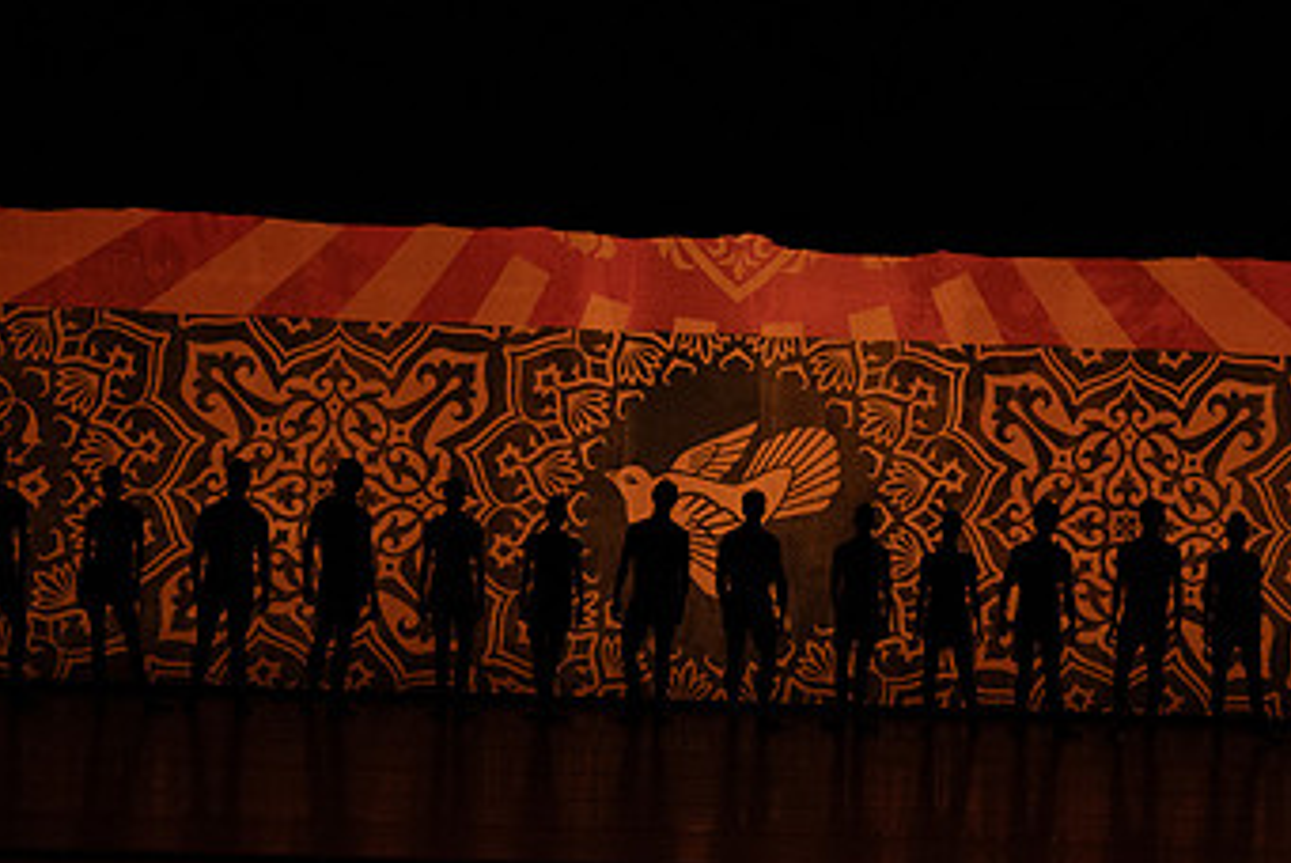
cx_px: 818
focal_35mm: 170
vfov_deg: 8.1
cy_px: 327
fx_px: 6101
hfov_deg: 12.1
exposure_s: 1/400
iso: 6400
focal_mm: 100
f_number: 6.3
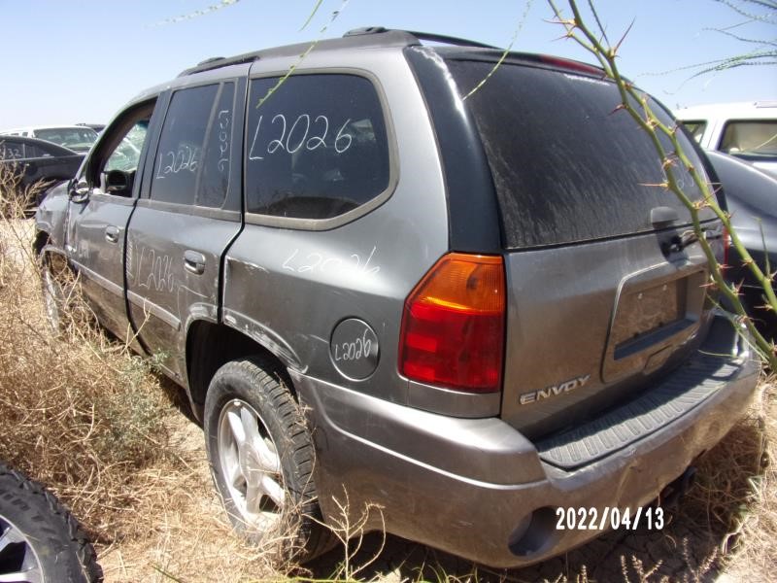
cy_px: 292
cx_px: 388
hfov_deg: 71.6
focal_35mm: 24
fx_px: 539
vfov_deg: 56.8
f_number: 3.3
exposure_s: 1/800
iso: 80
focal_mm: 4.3
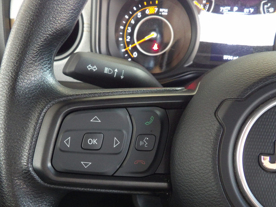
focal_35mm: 37
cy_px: 133
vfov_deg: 38.4
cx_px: 129
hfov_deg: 50.1
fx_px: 295
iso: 539
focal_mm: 5
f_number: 3.4
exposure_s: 1/17
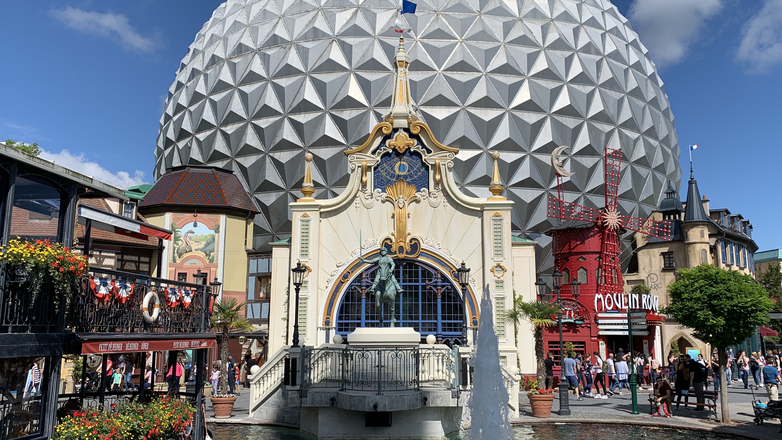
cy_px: 209
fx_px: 684
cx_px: 404
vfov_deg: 35.6
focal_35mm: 33
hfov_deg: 59.5
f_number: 1.8
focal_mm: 4.25
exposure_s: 1/4098
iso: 25
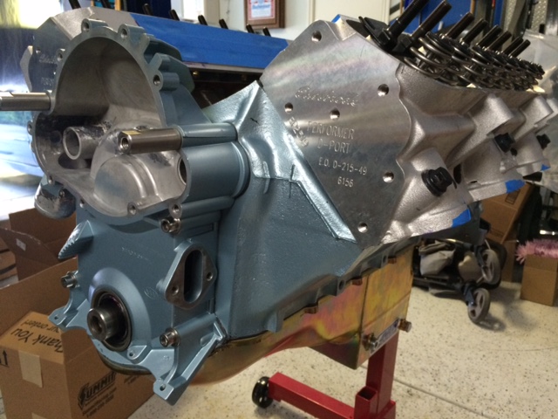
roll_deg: +0.2
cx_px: 279
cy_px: 210
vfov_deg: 48.2
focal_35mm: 29
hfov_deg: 61.7
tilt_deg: -16.6
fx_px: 467
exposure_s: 1/24
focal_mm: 4.15
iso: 250
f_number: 2.2
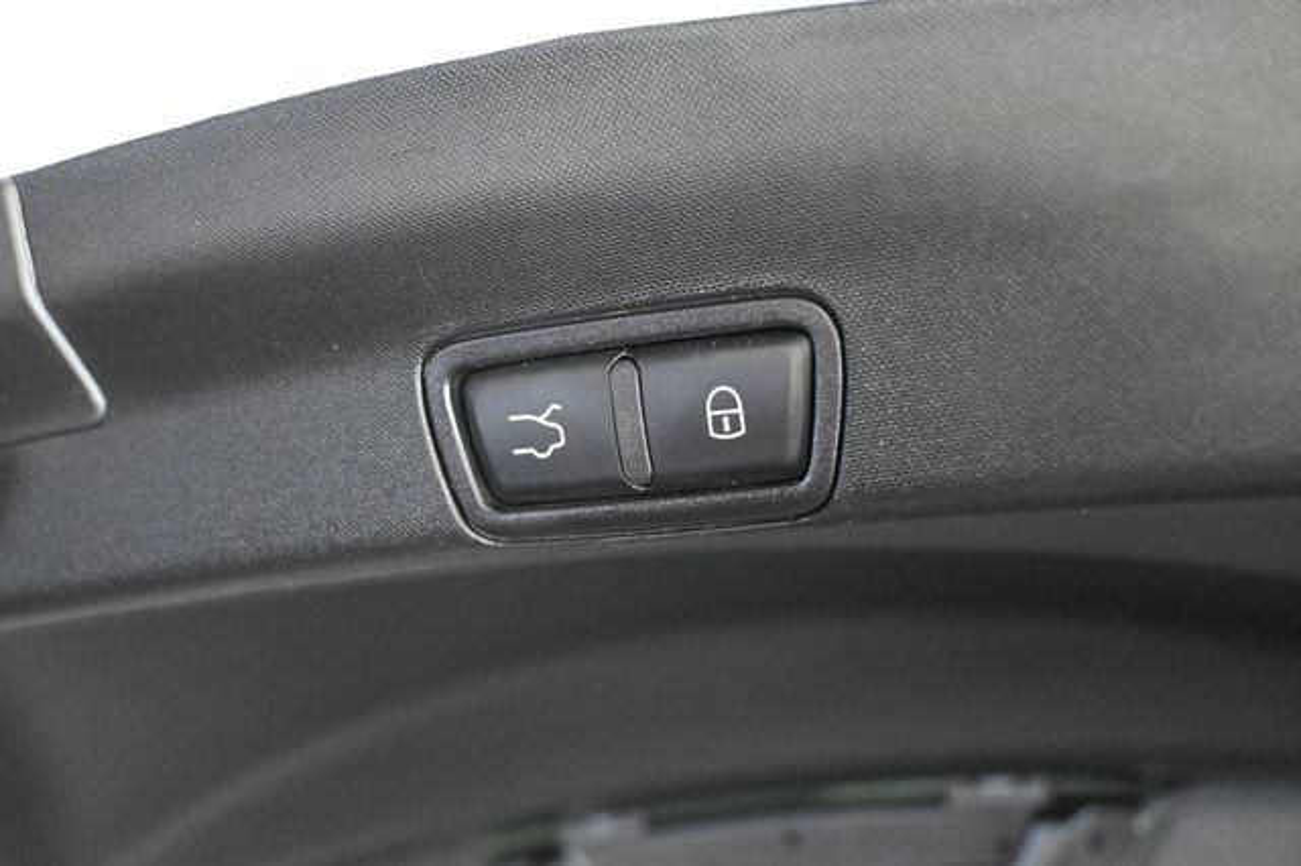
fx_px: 1842
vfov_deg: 26.5
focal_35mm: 51
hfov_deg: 38.9
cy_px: 433
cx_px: 650
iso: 10000
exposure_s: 1/60
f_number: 5
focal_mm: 34
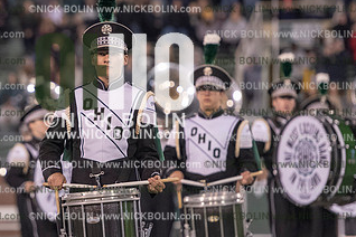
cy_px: 87
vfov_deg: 4.2
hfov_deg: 6.3
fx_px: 3243
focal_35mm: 328
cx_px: 114
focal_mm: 180
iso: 5000
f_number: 3.2
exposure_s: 1/1250
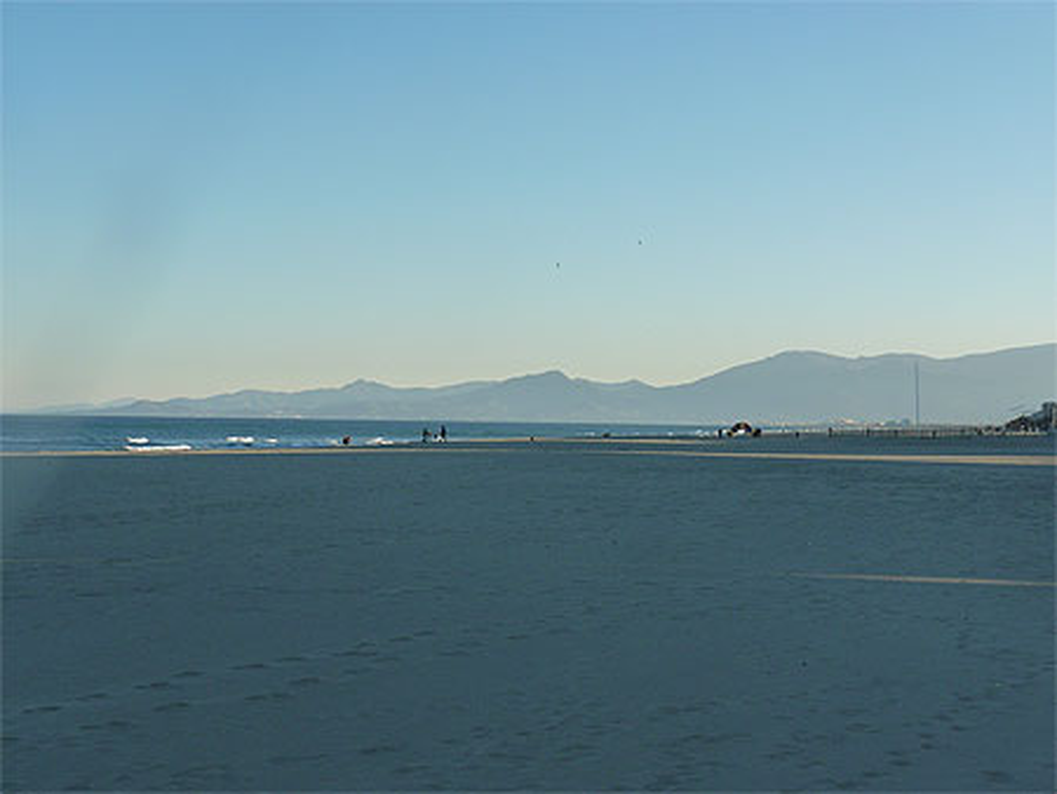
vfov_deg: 22.6
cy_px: 397
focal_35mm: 65
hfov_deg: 29.8
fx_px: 1986
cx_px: 528
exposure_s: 1/250
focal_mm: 11.5
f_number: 5
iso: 125
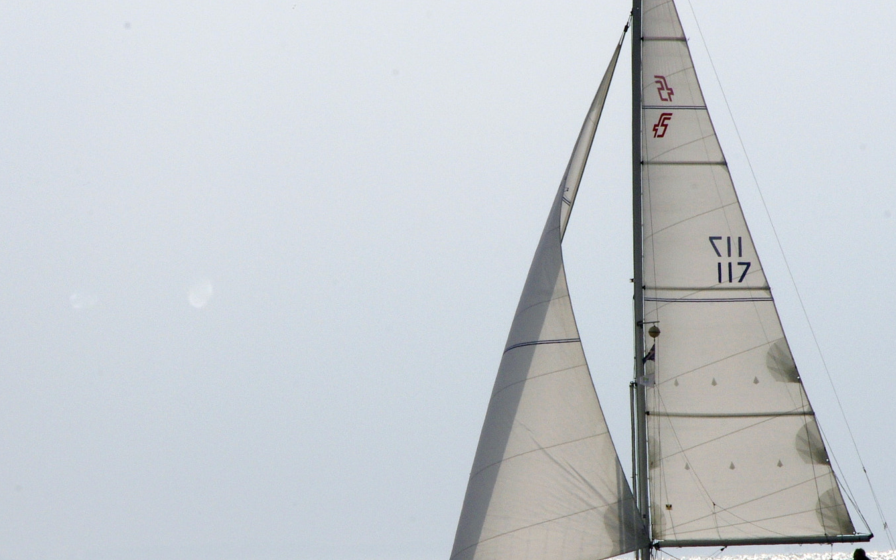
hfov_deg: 4.5
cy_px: 267
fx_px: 11331
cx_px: 509
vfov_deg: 2.8
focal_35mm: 464
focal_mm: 200
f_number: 22
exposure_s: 1/500
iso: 400
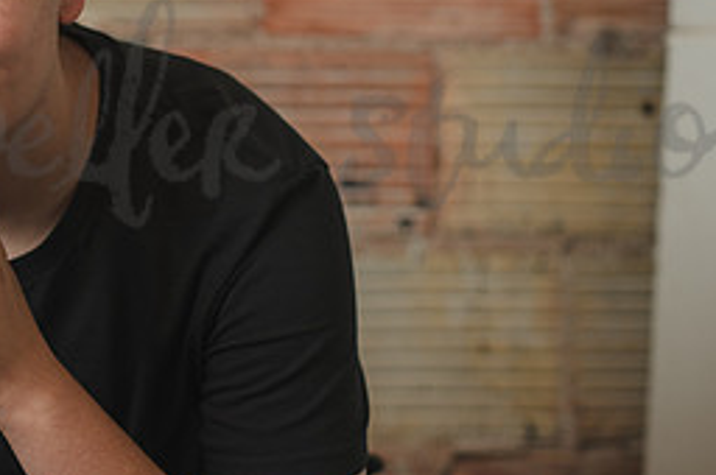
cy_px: 121
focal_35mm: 114
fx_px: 2264
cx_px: 22
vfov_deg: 12.0
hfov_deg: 17.6
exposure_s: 1/200
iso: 200
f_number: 2.8
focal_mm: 50
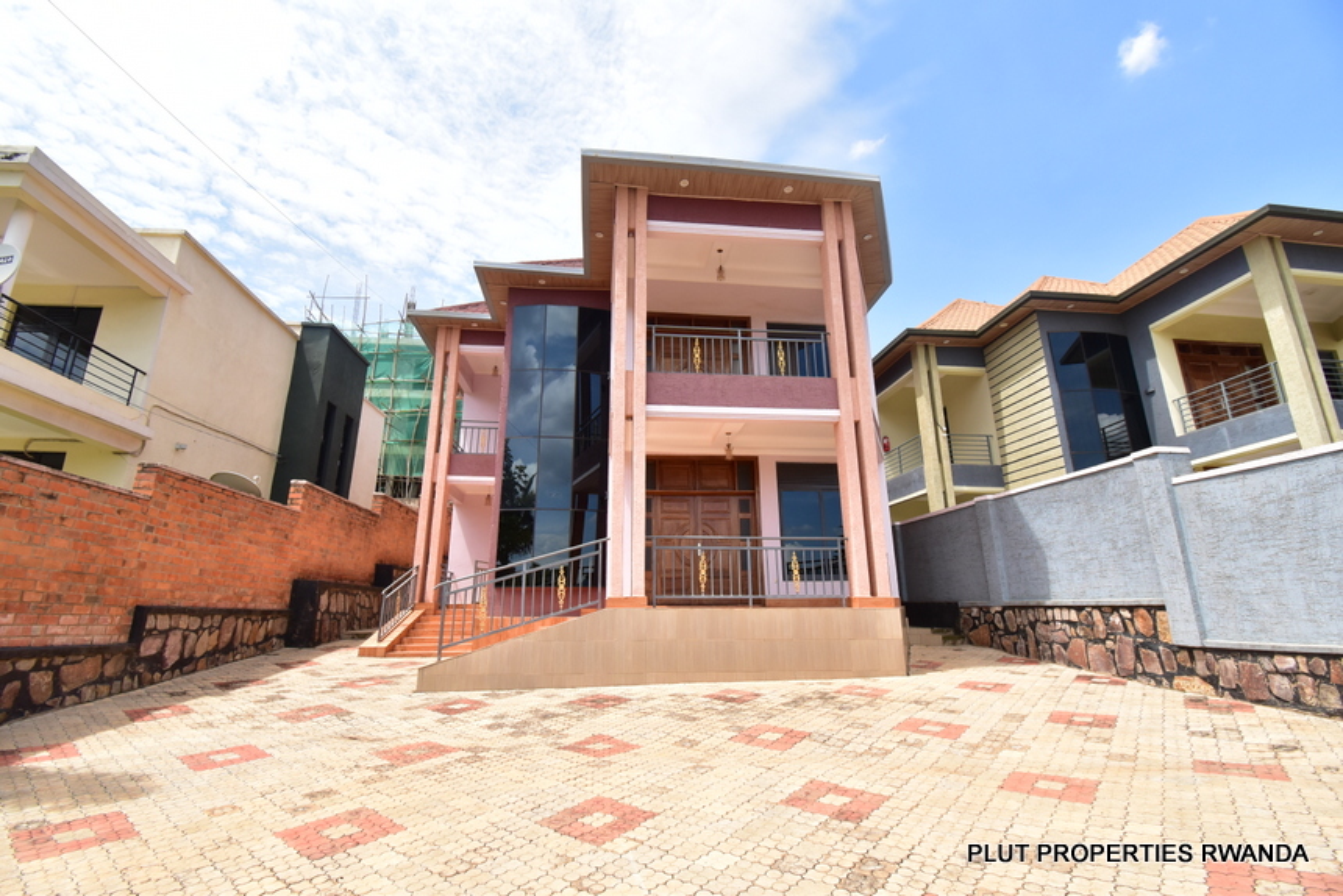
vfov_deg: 77.4
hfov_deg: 100.4
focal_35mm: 15
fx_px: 560
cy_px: 448
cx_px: 672
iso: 500
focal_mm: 10
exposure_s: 1/640
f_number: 8
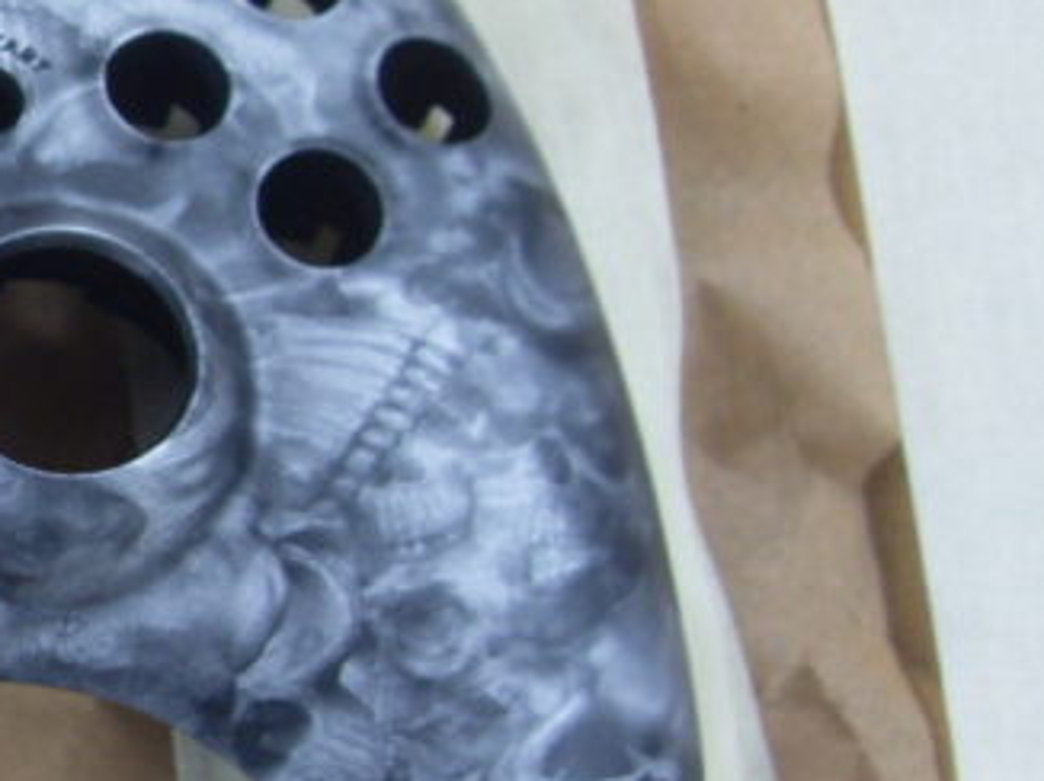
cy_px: 471
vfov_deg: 17.1
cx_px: -189
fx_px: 2592
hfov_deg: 21.3
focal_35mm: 86
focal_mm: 6.3
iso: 160
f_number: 2.8
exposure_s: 1/45
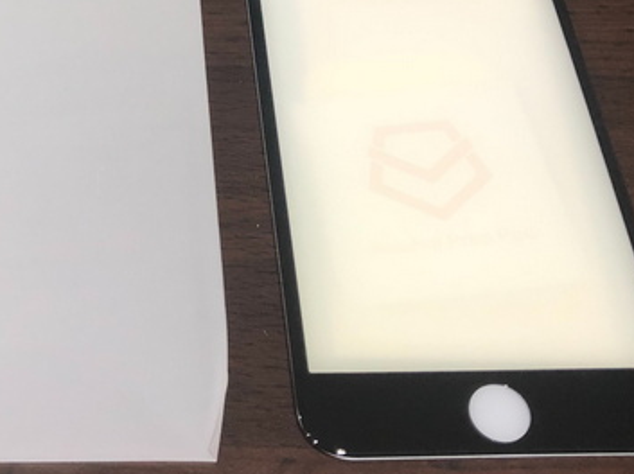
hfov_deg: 29.4
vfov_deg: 22.6
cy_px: 95
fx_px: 1171
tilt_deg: -53.7
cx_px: 104
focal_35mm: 64
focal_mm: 3.99
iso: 40
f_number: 1.8
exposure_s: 1/15
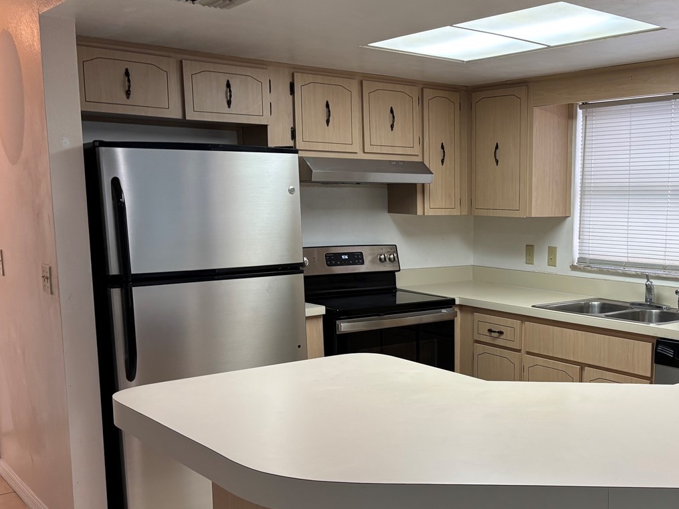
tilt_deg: -9.5
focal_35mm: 41
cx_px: 519
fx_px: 804
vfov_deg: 35.0
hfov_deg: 44.1
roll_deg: -0.9
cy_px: 302
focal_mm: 5.96
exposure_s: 1/120
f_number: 1.6
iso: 125
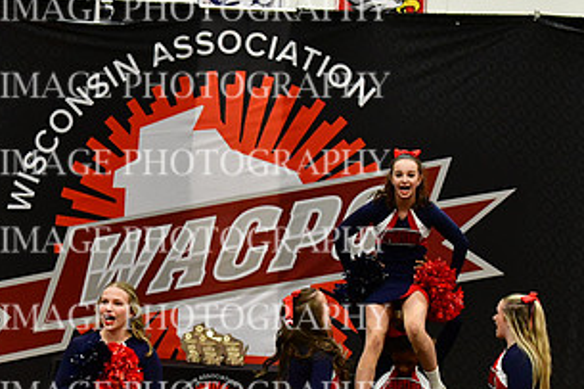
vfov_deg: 6.8
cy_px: 355
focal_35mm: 200
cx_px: 113
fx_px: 3243
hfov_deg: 10.3
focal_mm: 70
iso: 4000
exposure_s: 1/500
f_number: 4
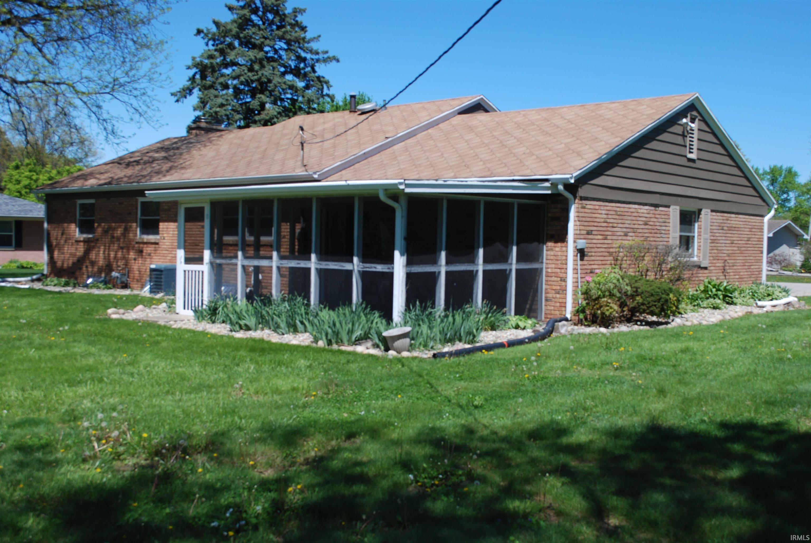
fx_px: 880
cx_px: 406
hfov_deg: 49.5
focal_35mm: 39
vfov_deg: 34.3
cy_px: 272
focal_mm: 26
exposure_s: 1/200
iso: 100
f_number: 7.1
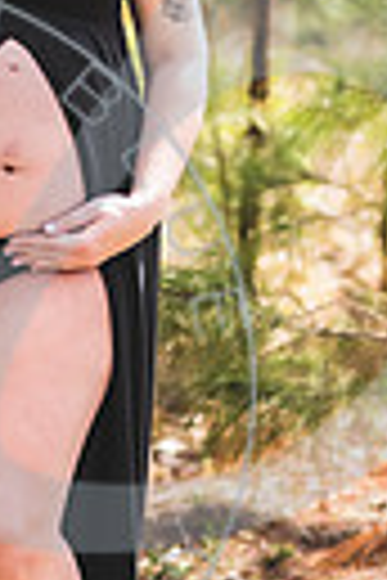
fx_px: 4789
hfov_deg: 4.6
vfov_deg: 6.9
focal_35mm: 297
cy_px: 45
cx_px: 40
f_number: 2.8
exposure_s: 1/500
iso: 100
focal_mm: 85
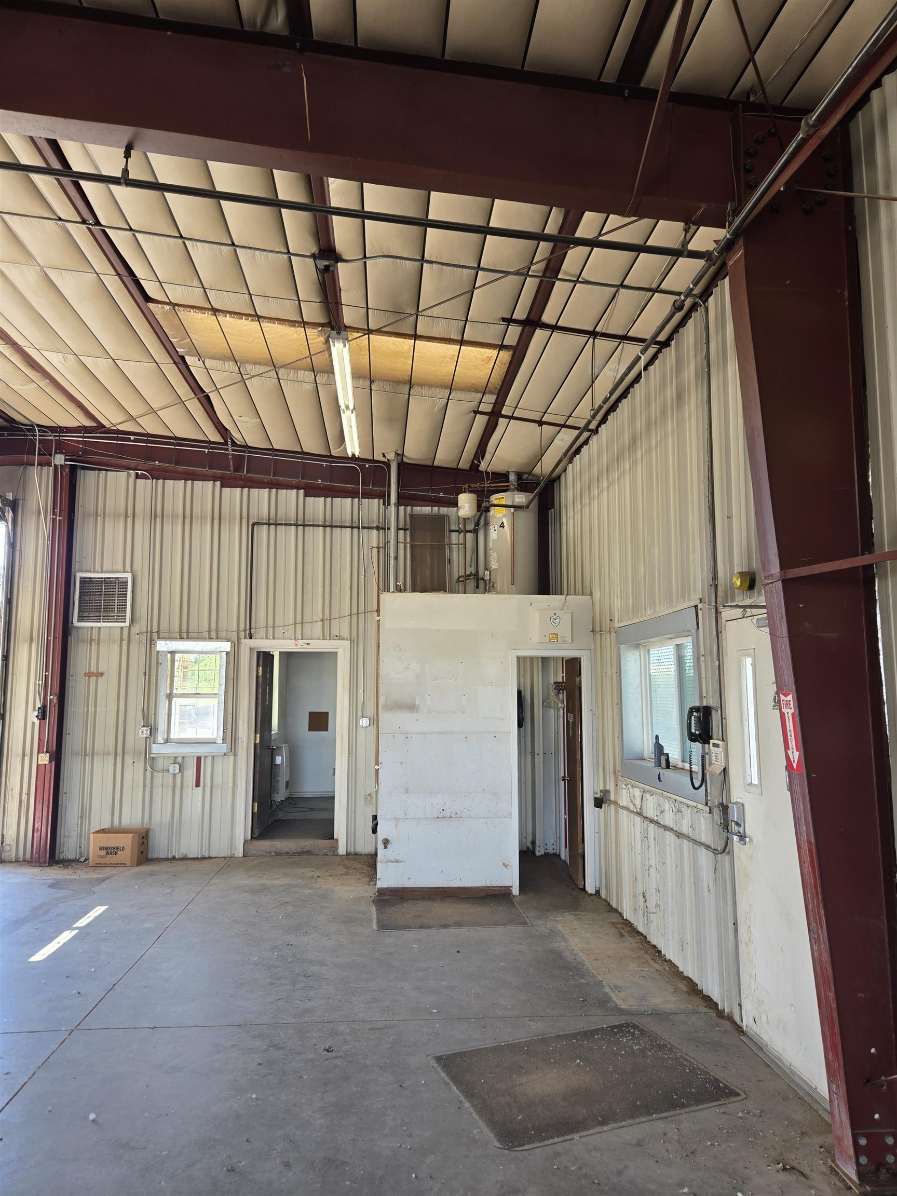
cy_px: 598
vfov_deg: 73.9
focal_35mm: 23
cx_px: 448
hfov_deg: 58.9
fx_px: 795
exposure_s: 1/120
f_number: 1.8
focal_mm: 5.4
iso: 50
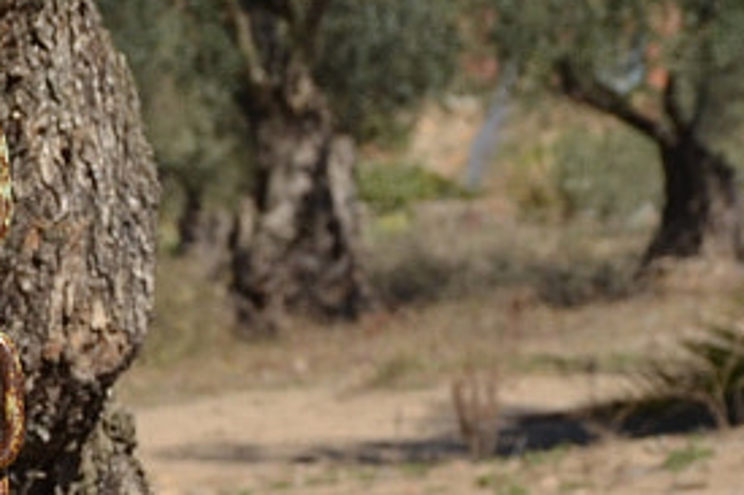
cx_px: 460
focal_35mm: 271
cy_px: 820
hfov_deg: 7.6
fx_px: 5595
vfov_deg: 5.0
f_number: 8
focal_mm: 31
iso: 100
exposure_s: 1/250
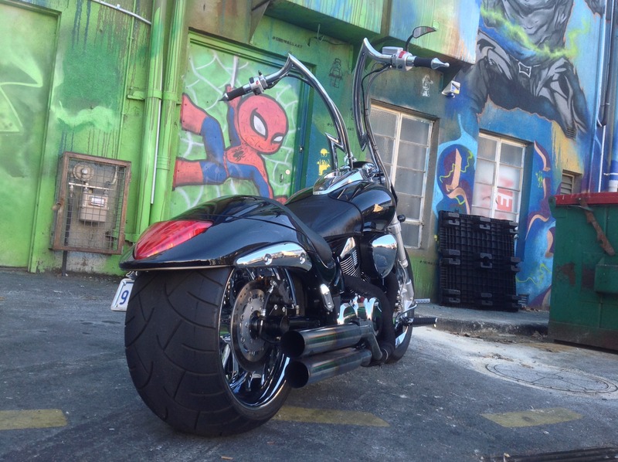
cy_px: 231
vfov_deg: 40.6
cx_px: 309
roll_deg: -4.7
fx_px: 624
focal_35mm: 35
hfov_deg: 52.7
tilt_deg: +3.8
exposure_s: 1/120
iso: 64
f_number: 2.4
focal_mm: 4.28
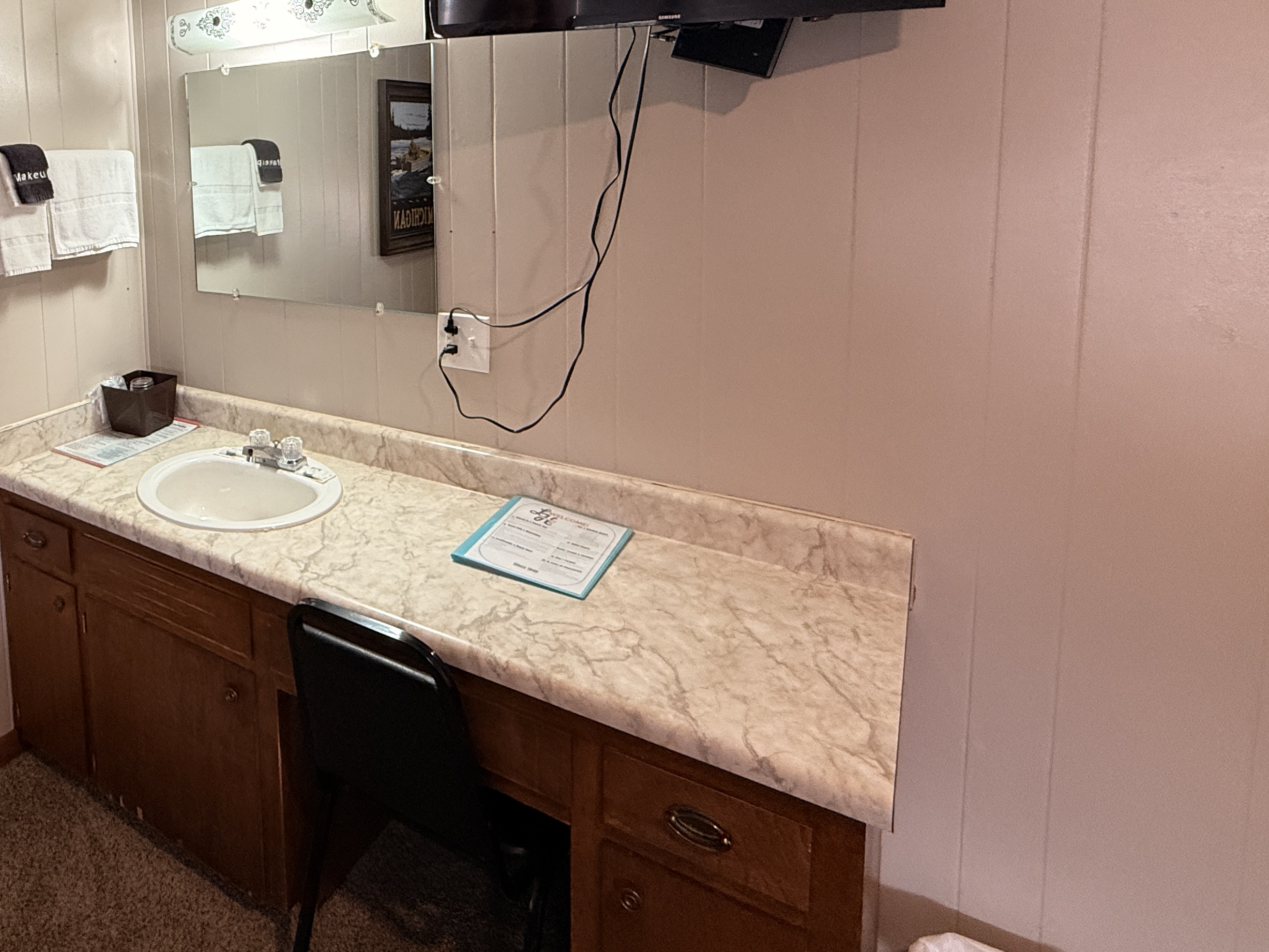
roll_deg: +2.4
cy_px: 245
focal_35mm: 23
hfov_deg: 68.3
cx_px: 292
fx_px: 843
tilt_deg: -6.7
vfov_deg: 56.2
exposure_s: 1/60
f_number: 2.2
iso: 200
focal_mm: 2.22
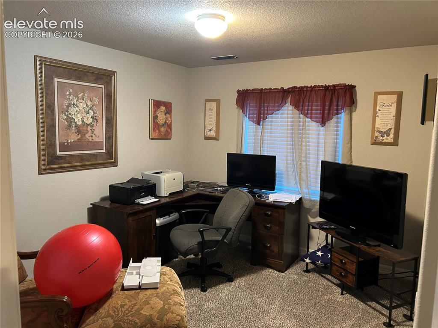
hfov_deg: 67.3
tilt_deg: -7.1
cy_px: 164
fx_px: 329
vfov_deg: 53.0
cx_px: 219
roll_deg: -0.7
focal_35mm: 26
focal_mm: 5.7
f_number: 1.5
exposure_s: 1/40
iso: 400
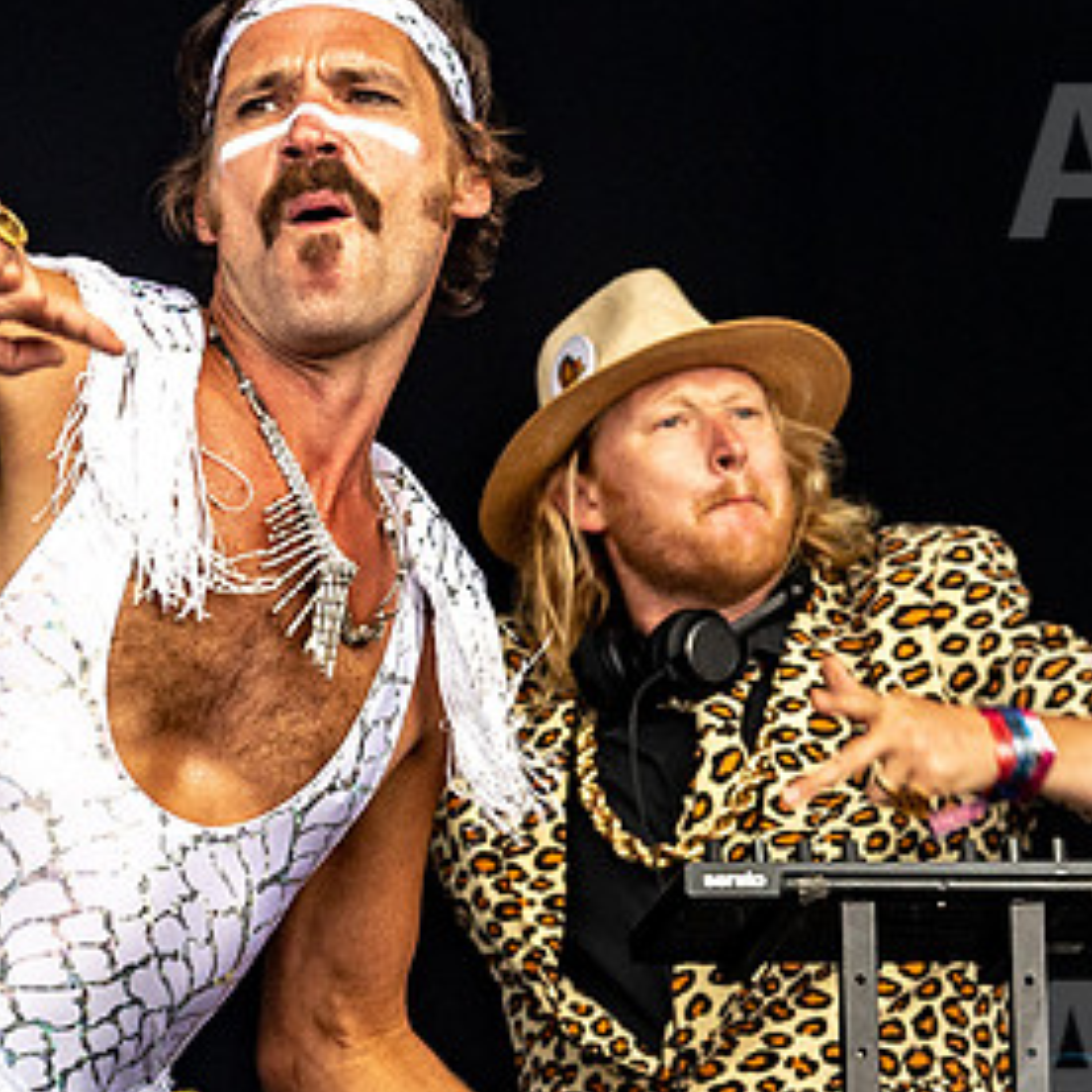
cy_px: 302
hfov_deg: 4.8
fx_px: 12956
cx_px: 609
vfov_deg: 4.8
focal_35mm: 363
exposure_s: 1/500
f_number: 5
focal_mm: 120
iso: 1600
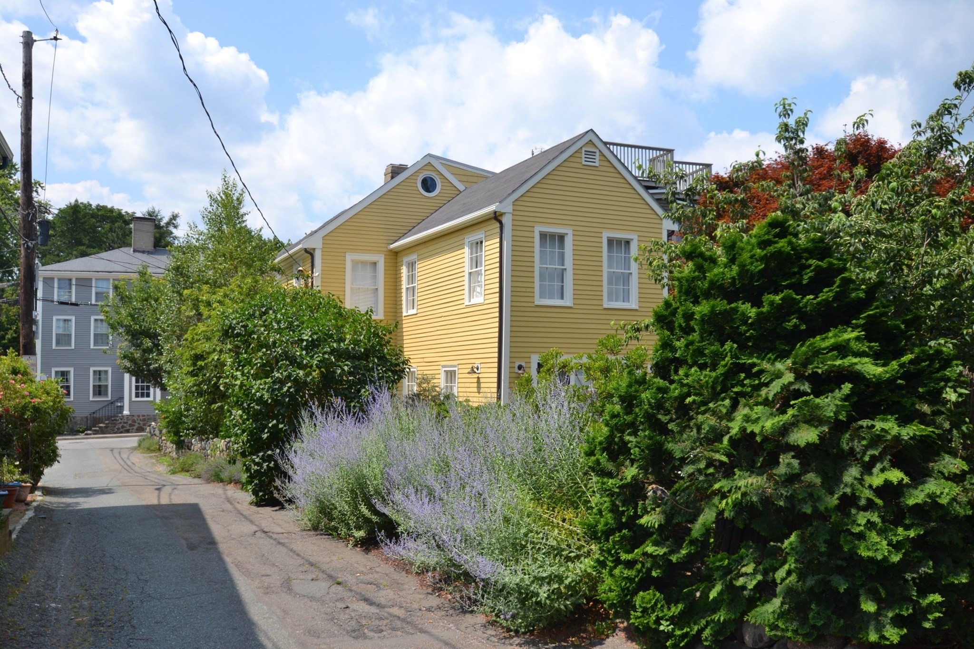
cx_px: 487
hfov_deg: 59.5
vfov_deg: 41.7
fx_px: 852
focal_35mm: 32
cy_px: 324
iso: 100
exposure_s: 1/200
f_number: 7.1
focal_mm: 21
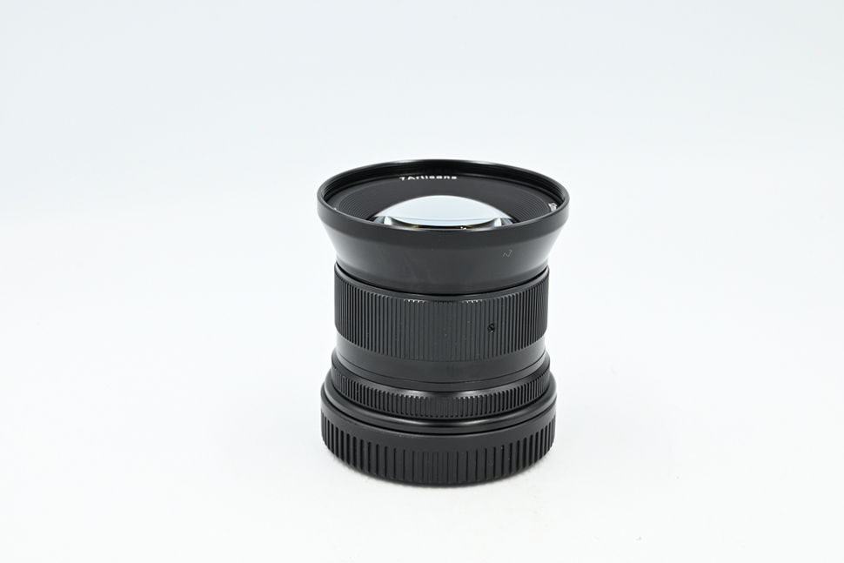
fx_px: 1758
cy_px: 282
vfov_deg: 18.2
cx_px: 422
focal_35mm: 75
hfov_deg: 27.0
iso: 200
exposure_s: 1/20
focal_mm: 75
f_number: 14
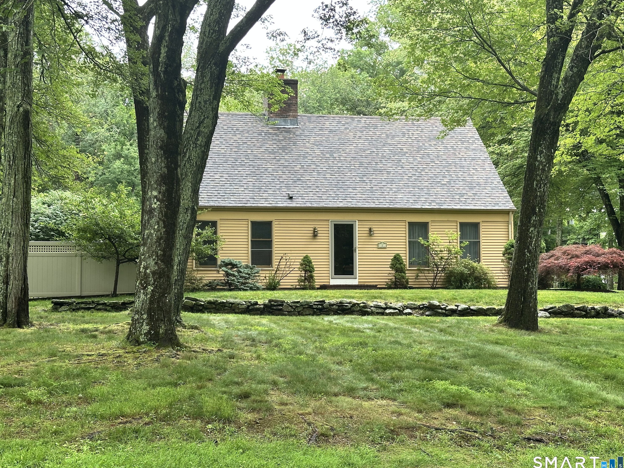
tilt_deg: +3.2
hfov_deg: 38.9
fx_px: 883
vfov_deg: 29.7
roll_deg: +0.6
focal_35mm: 49
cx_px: 309
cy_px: 235
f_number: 1.78
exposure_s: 1/196
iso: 50
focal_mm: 6.86
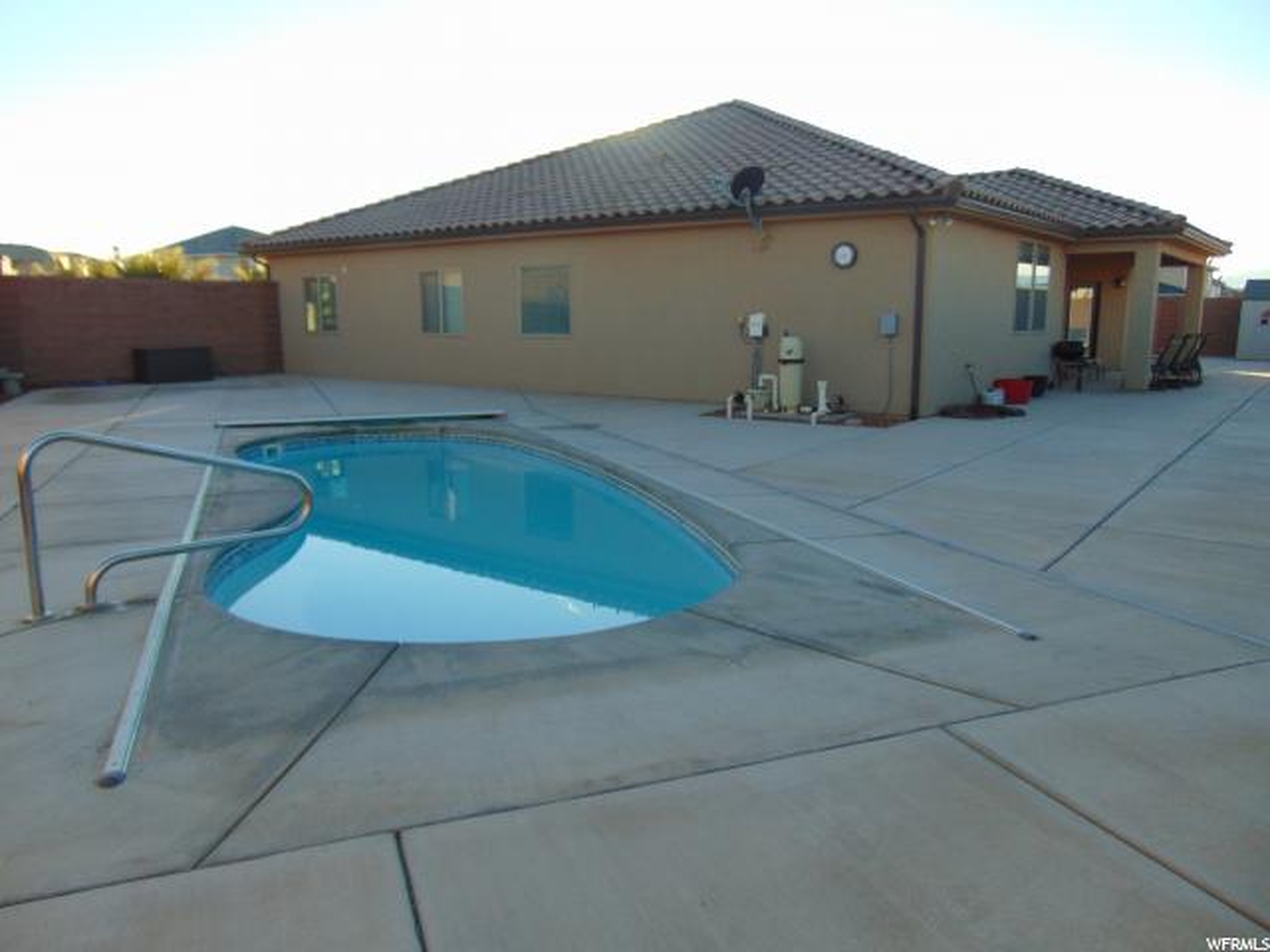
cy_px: 476
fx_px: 917
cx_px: 635
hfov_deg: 69.4
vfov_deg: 54.9
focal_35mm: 25
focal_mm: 4.5
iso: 80
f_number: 3
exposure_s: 1/400
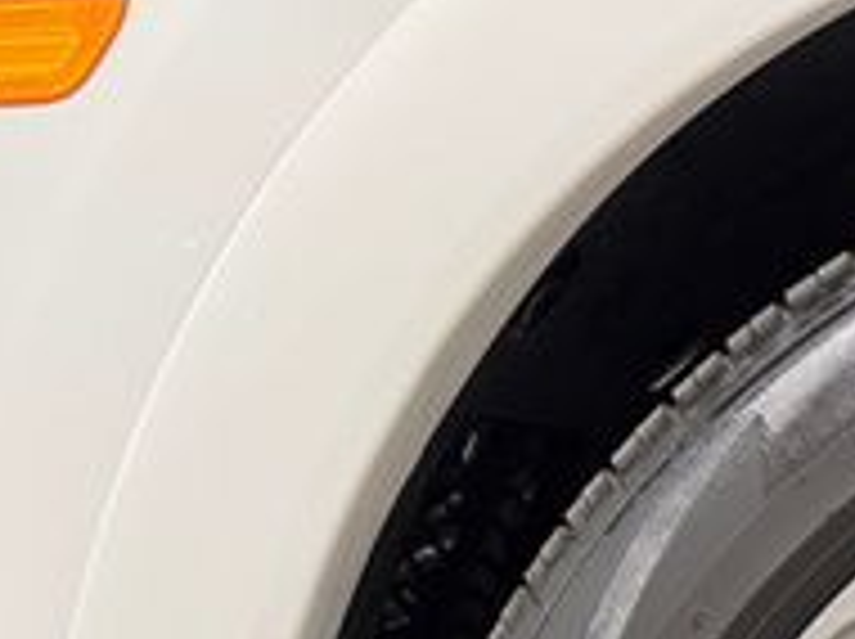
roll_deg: -0.4
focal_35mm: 81
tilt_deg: -12.8
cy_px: 1040
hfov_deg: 20.2
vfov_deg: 16.2
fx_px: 1998
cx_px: 1346
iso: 200
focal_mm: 6.76
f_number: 1.78
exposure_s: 1/120
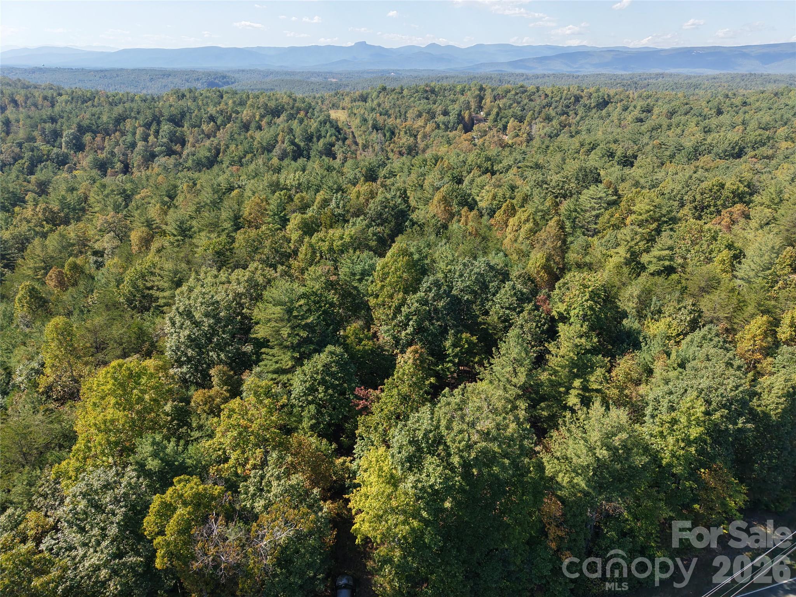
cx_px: 398
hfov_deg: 71.6
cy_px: 298
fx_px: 552
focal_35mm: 24
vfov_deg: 56.8
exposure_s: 1/1000
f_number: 1.8
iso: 100
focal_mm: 8.67
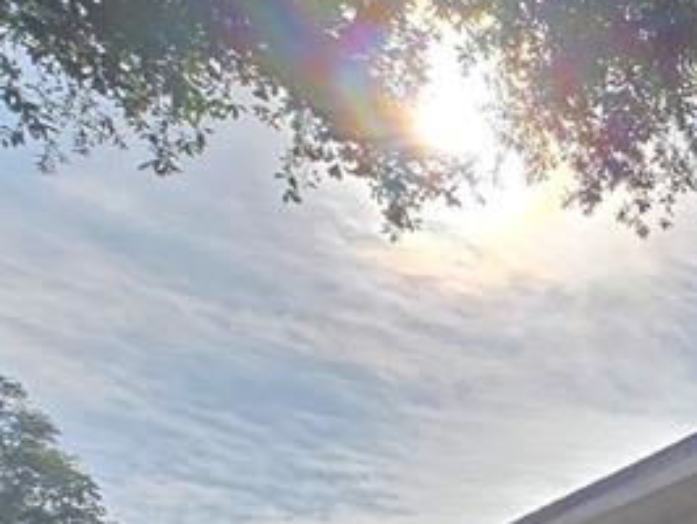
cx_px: 1153
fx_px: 1008
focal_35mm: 50
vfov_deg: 24.6
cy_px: 715
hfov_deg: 24.5
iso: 32
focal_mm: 1.7
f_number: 2.2
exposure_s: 1/2000
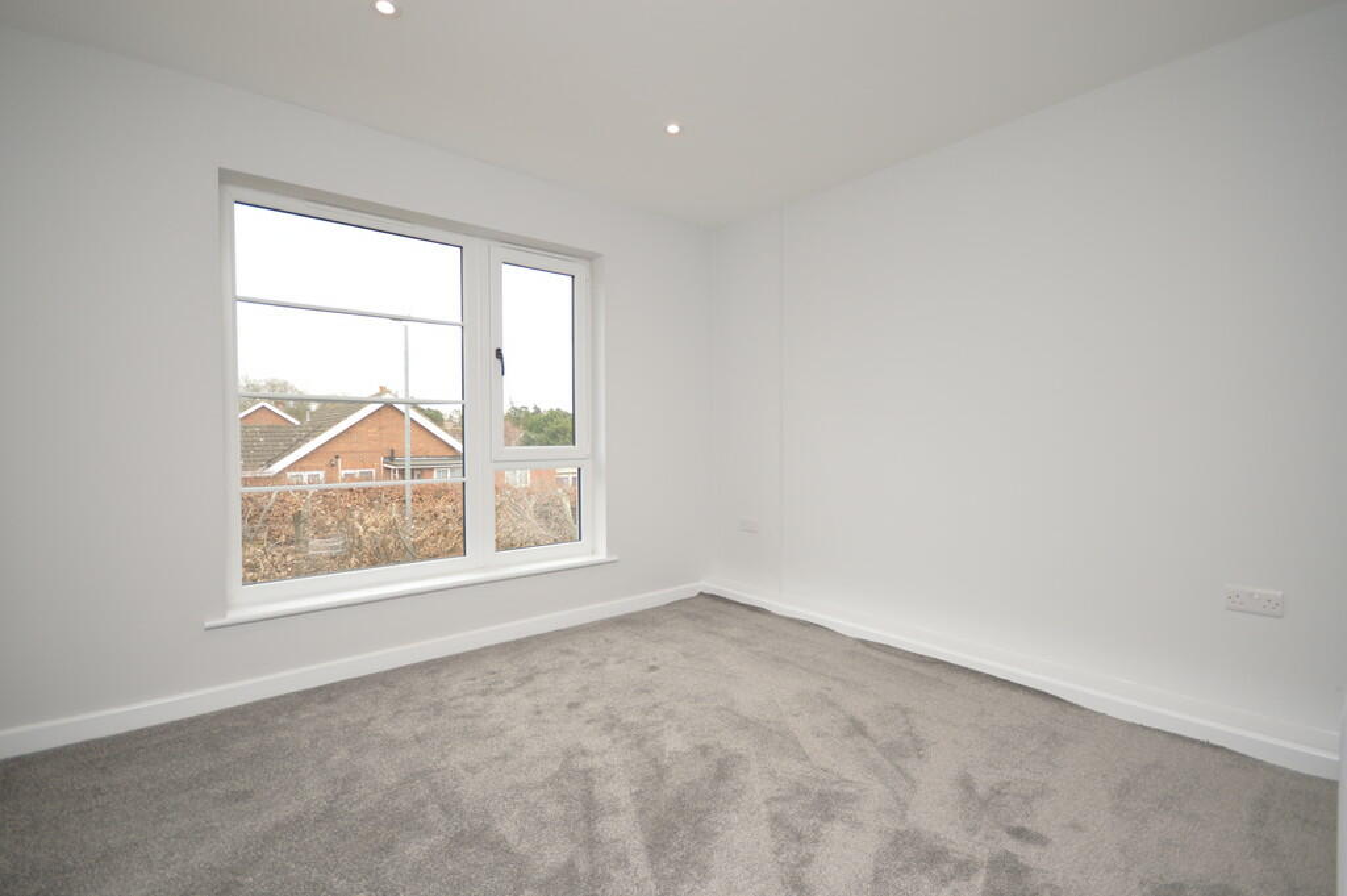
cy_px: 448
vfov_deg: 77.2
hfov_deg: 100.4
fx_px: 561
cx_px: 674
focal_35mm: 15
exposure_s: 1/125
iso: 220
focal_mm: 10
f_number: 4
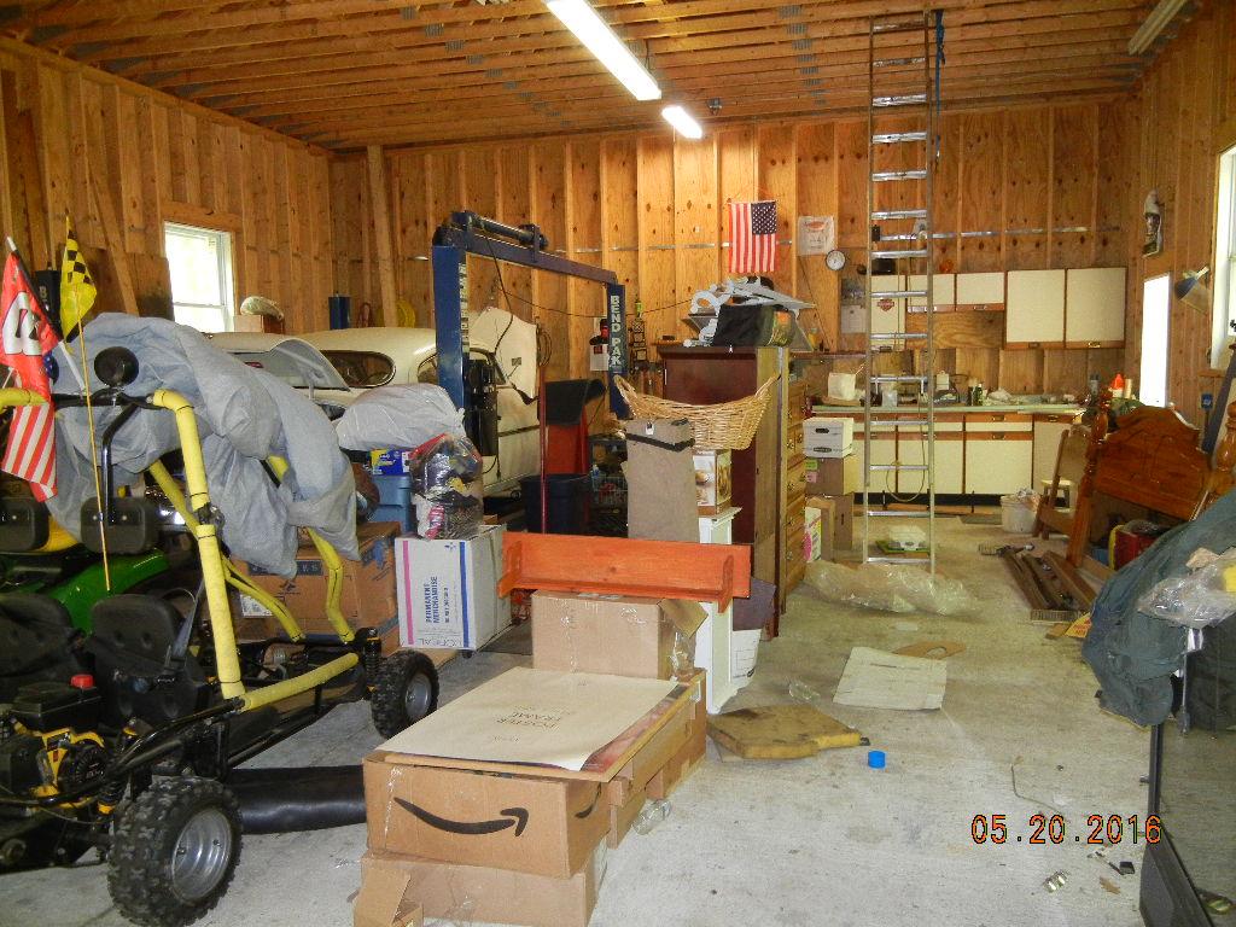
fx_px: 1071
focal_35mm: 30
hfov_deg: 60.0
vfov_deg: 46.8
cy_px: 464
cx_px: 618
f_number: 3.5
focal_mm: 5.4
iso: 581
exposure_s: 1/30
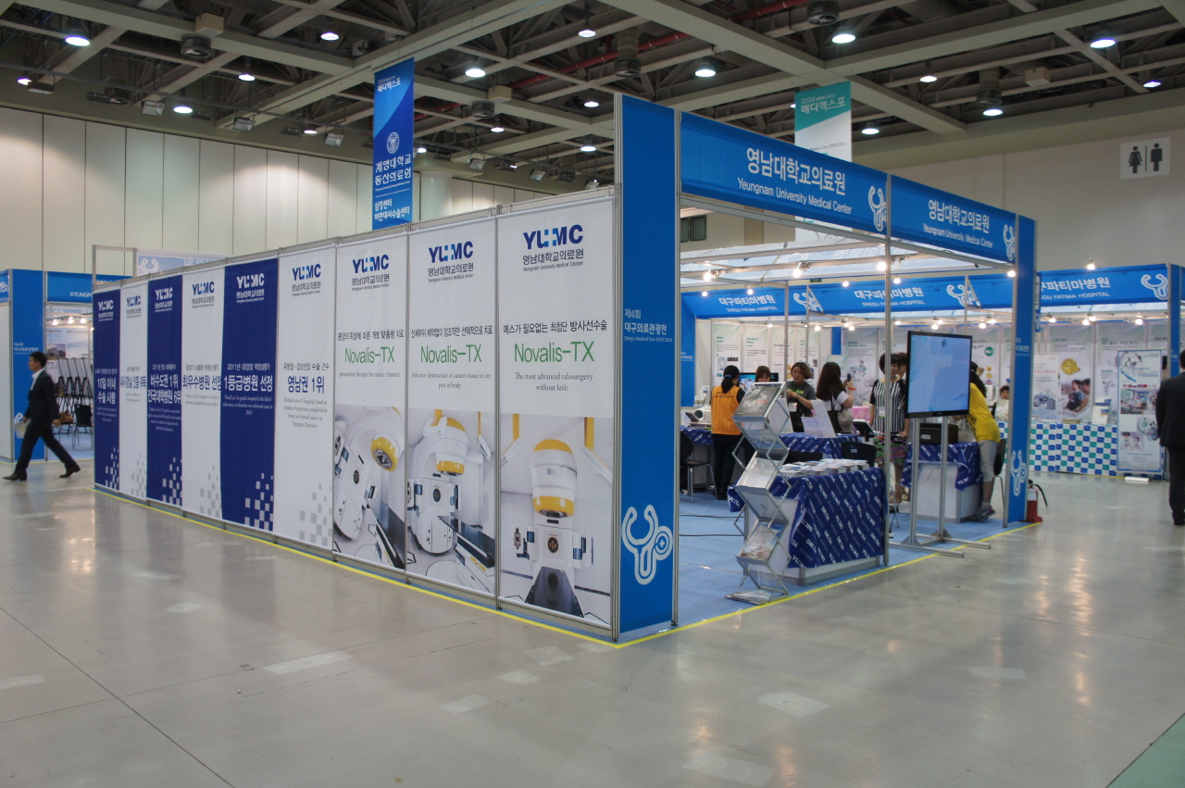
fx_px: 937
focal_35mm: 28
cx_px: 592
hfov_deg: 64.6
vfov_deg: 45.6
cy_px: 394
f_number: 3.5
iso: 400
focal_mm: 19
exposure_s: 1/60
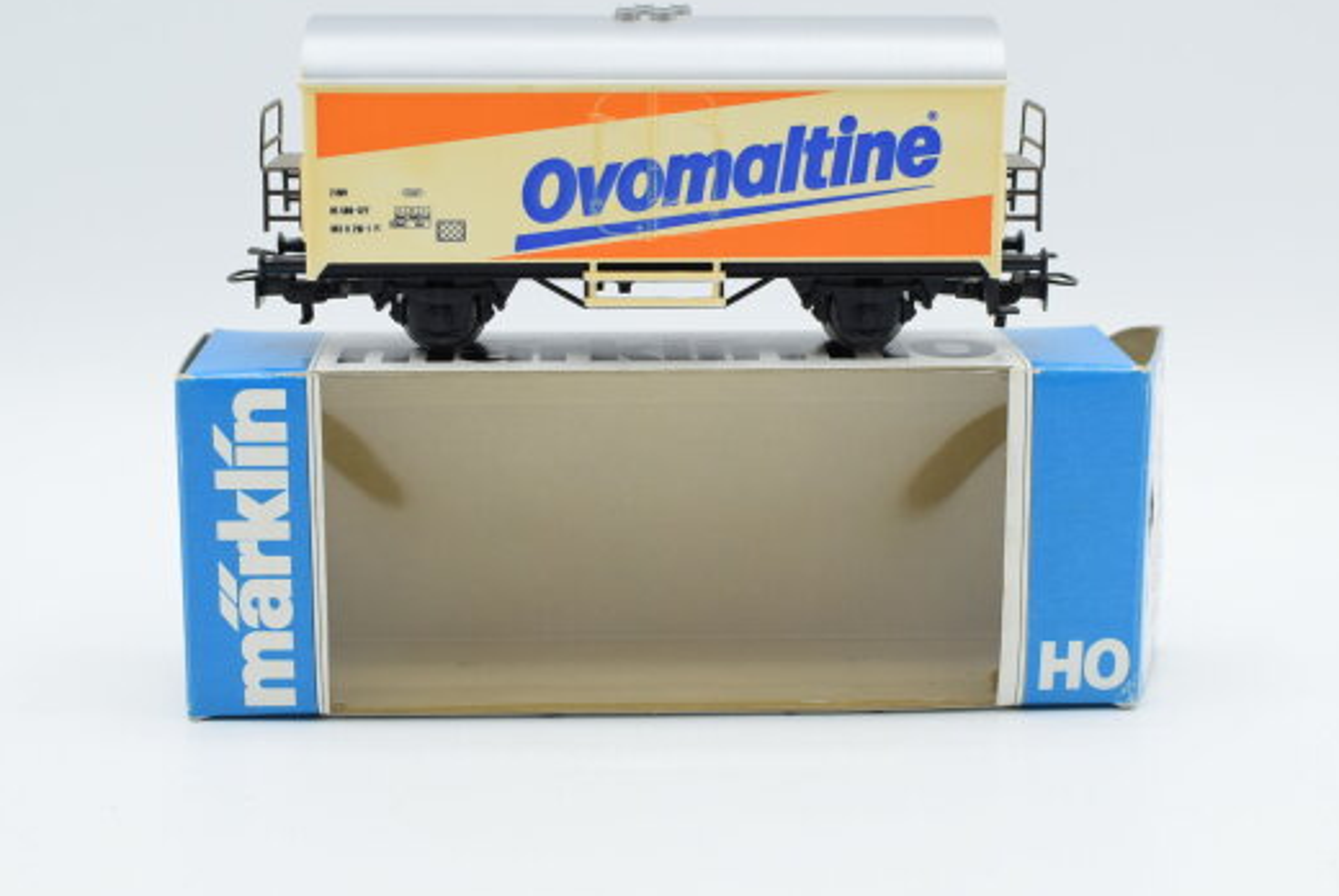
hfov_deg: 33.1
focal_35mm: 61
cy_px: 395
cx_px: 667
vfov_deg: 22.5
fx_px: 2256
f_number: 8
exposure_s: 1/200
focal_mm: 35
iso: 400
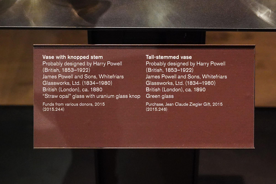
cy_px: 92
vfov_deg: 33.4
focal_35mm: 40
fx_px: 307
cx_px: 138
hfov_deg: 48.5
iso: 8000
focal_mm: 40
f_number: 5.6
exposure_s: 1/100
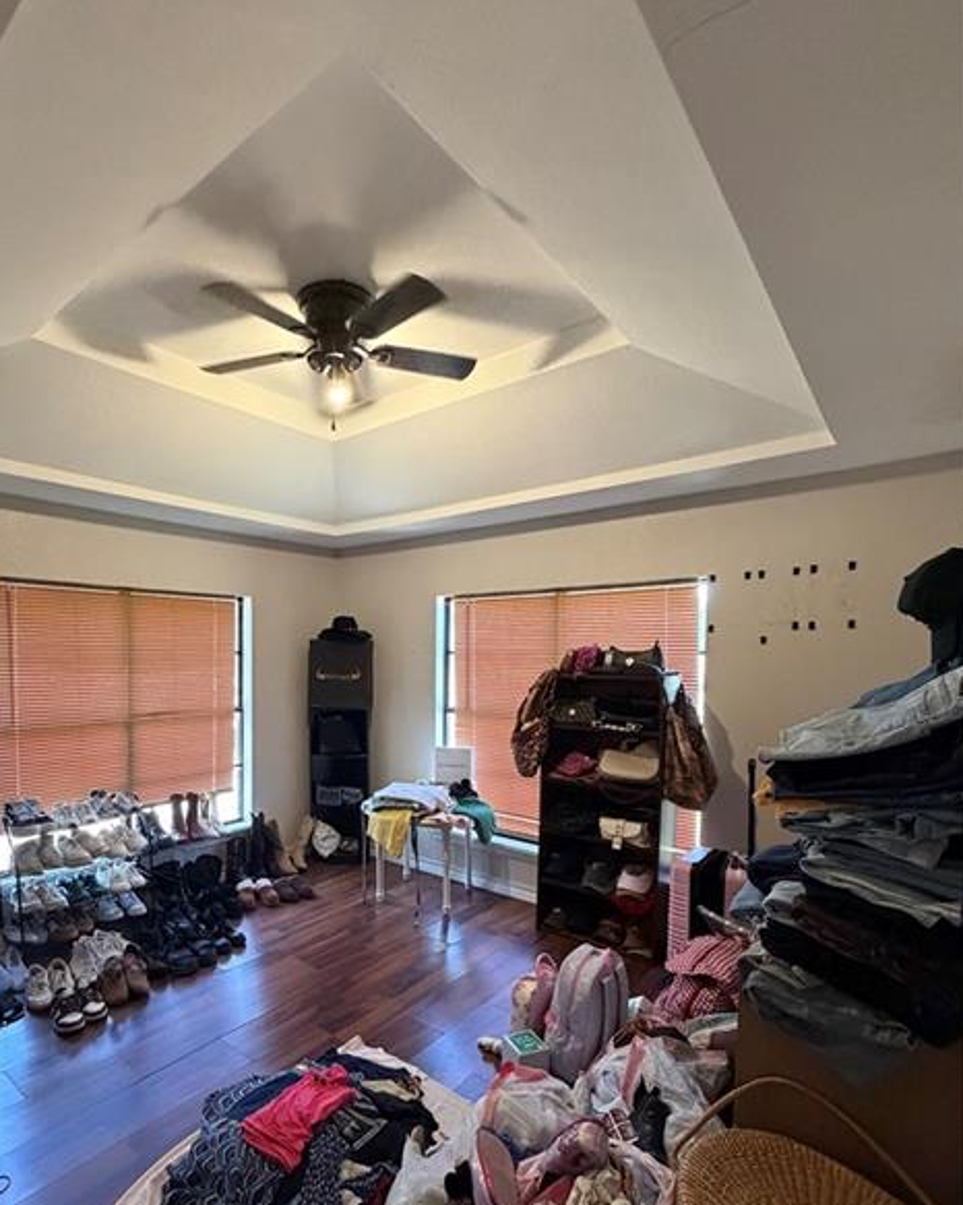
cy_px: 690
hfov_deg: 72.9
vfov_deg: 85.8
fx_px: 642
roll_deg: +0.1
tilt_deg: -2.8
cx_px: 378
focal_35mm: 18
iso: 800
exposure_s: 1/60
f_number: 2.2
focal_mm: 2.22
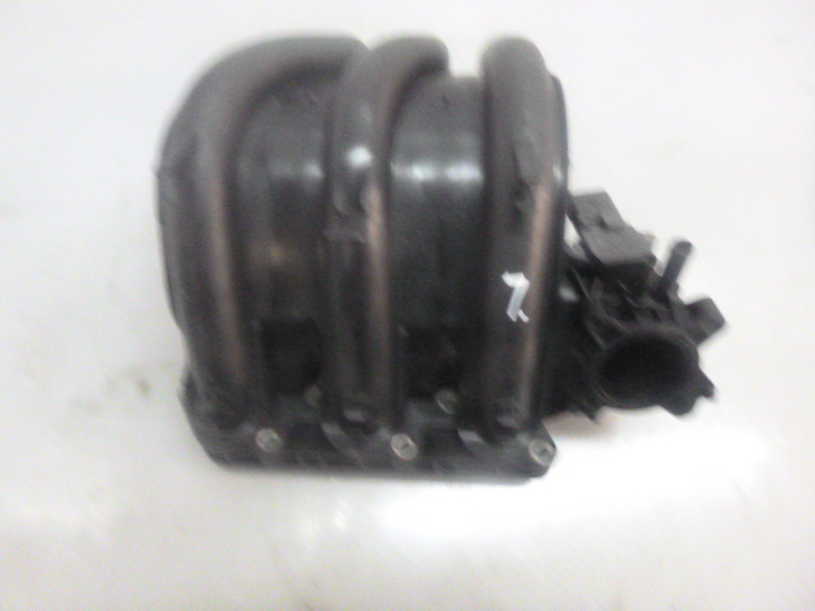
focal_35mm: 25
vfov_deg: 54.9
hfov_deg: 69.4
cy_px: 306
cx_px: 408
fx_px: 589
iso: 1600
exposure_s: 1/30
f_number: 3.9
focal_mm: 4.5
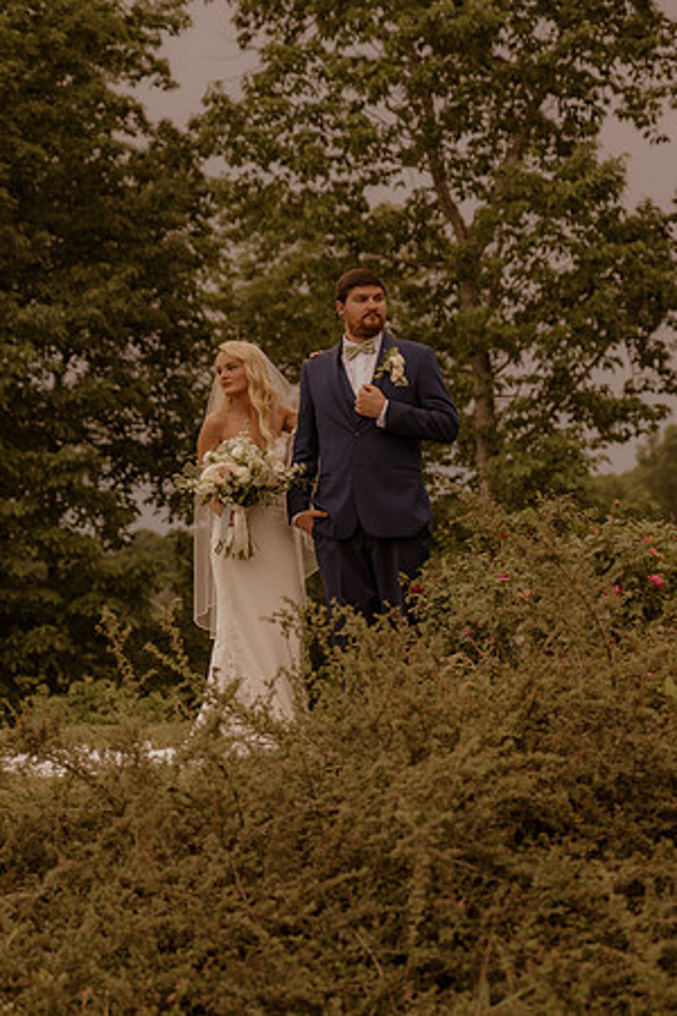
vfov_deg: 19.5
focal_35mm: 105
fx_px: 2962
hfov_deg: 13.0
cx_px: 338
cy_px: 508
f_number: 3.2
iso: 1000
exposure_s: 1/1250
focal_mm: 70
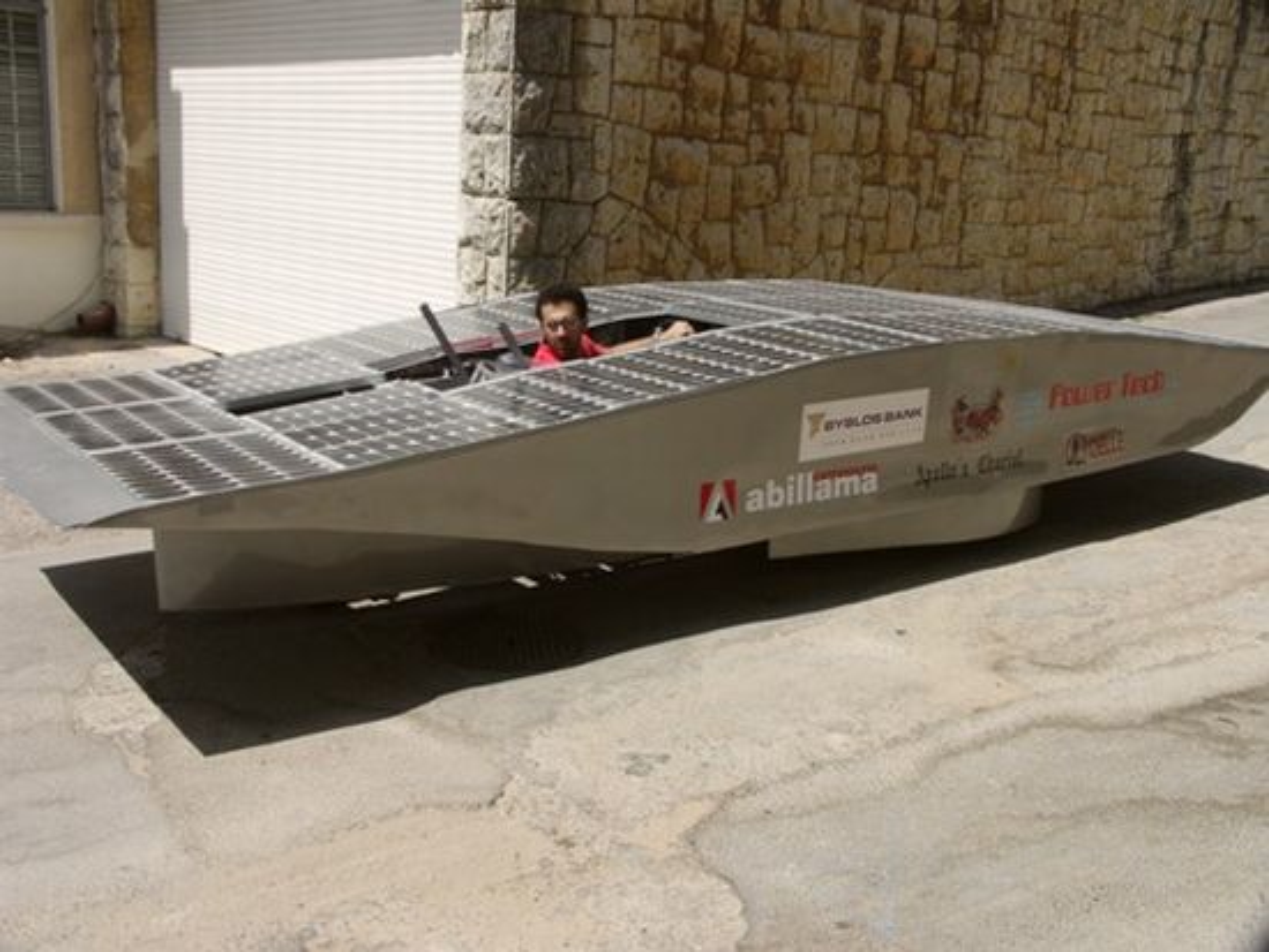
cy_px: 476
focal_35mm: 34
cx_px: 634
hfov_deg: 53.9
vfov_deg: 41.8
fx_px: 1247
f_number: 6.3
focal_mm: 8.8
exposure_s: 1/200
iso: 50
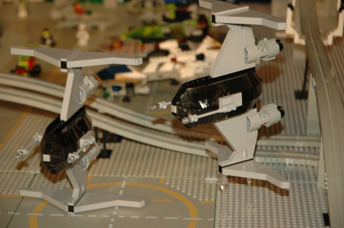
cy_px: 114
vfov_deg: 13.0
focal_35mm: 105
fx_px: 1002
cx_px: 172
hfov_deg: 19.5
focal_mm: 70
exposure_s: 1/60
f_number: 4.5
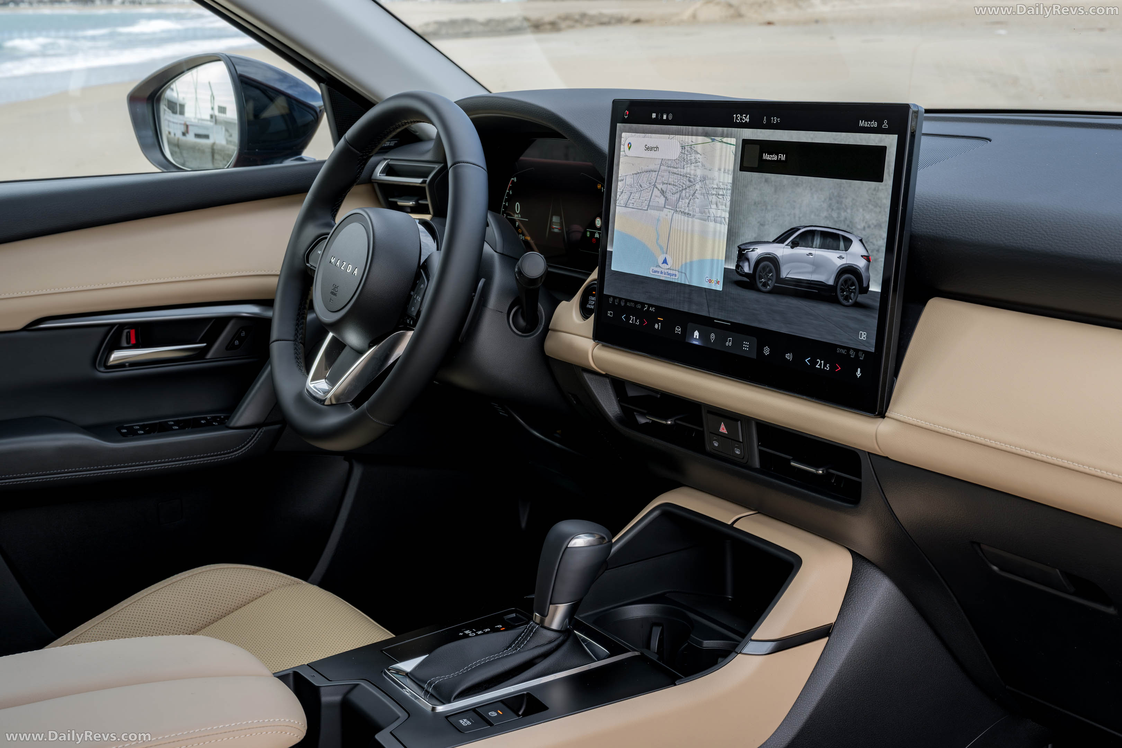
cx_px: 561
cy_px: 374
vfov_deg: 29.9
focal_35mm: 45
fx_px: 1402
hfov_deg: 43.6
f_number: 11
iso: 200
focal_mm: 45
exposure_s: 1/10
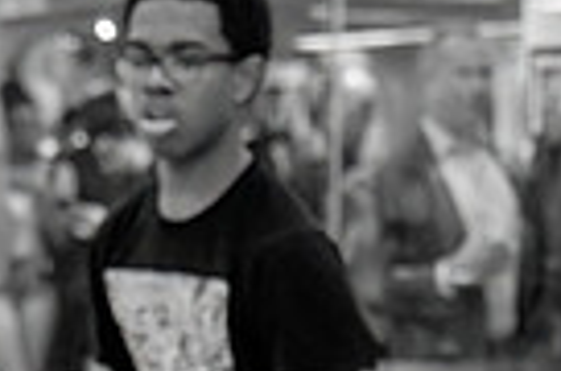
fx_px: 2659
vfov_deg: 7.8
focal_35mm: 171
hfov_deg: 12.0
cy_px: 618
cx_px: 288
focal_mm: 35
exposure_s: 1/320
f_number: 2.8
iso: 1600
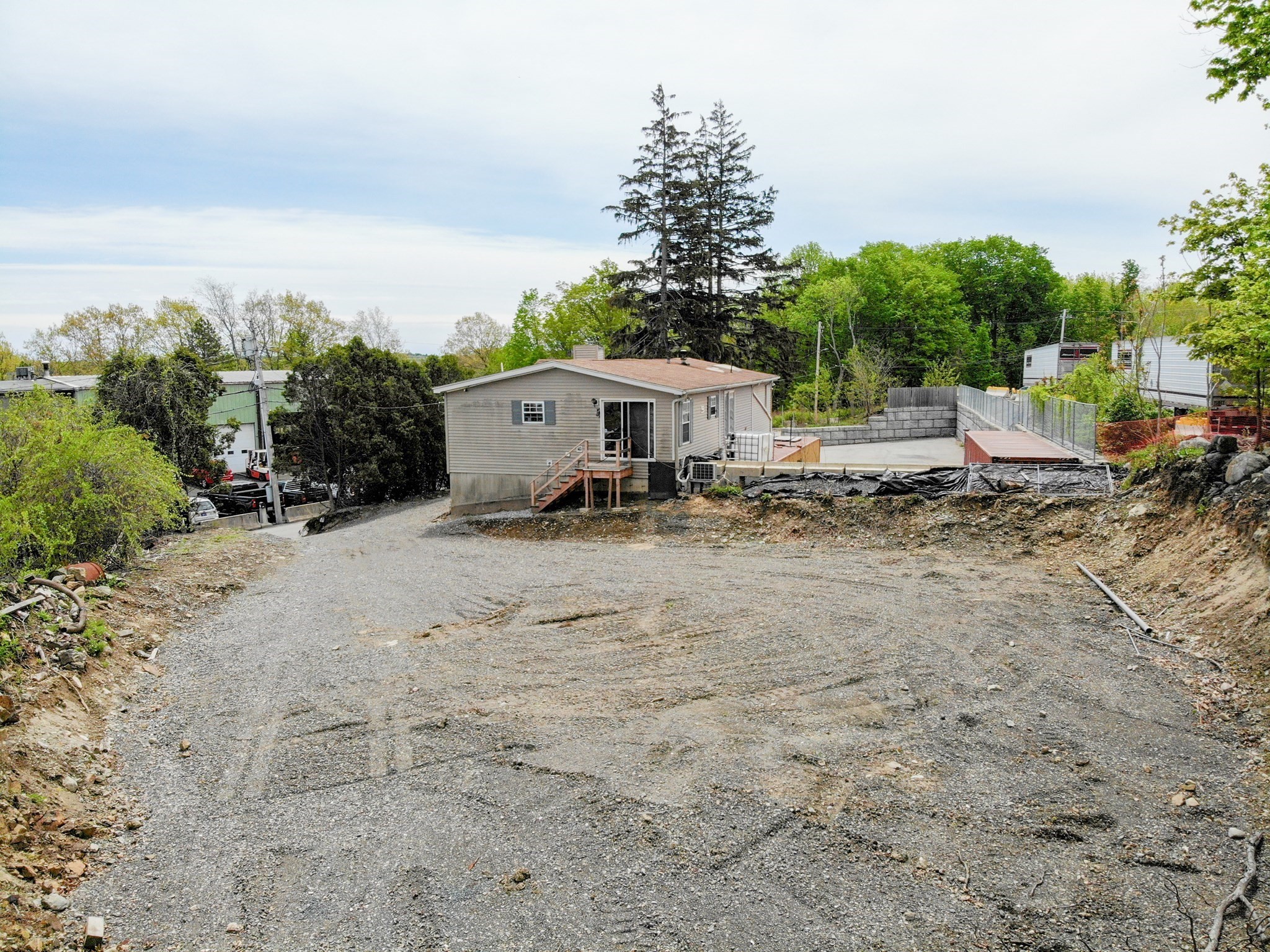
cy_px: 476
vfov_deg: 56.8
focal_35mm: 24
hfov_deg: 71.6
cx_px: 635
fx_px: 880
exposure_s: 1/1480
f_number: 2.8
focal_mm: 4.5
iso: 100
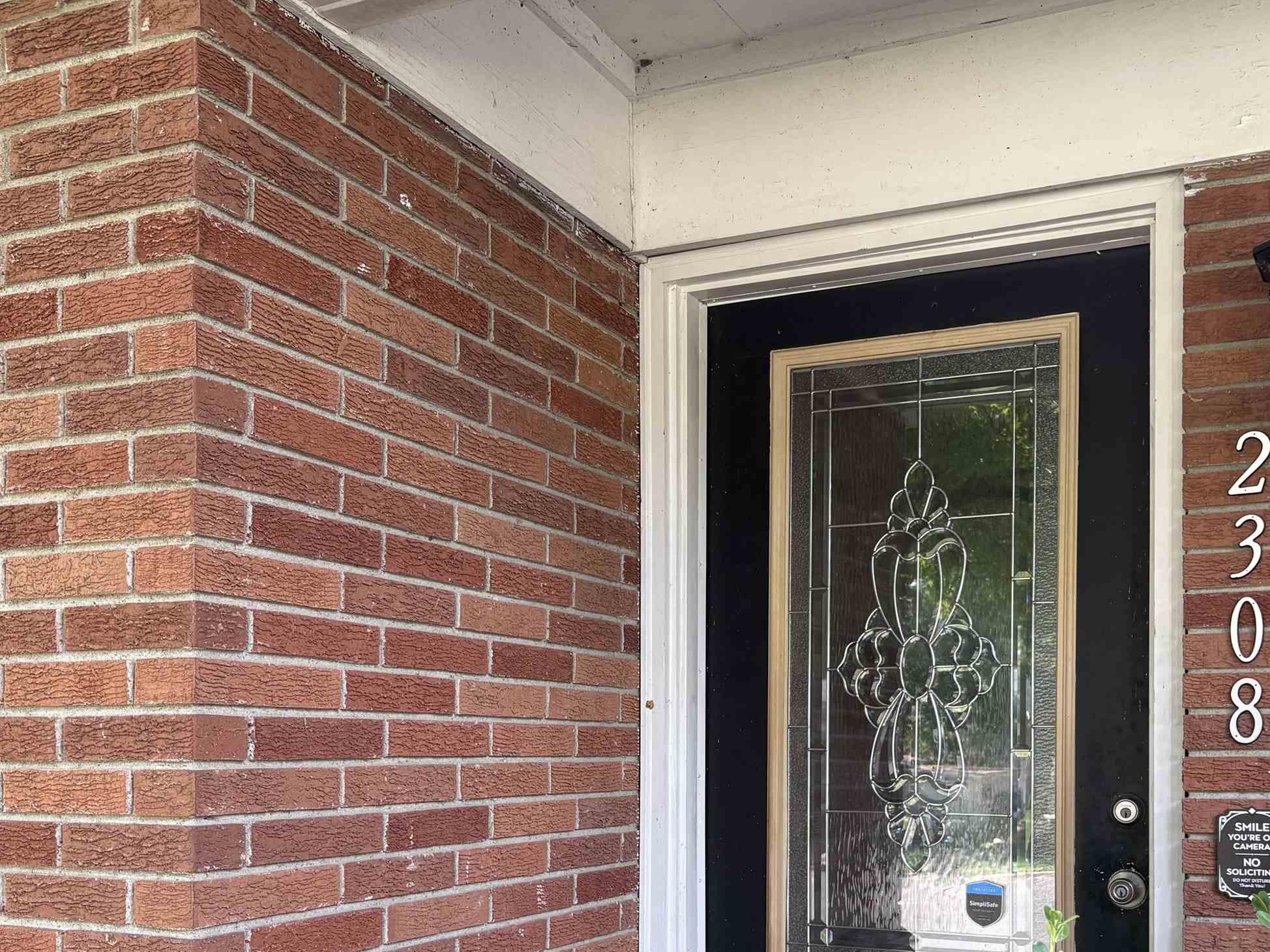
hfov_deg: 45.7
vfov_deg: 34.2
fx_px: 1504
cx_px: 678
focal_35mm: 41
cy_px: 740
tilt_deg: +0.8
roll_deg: +0.4
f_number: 1.6
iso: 80
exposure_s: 1/122
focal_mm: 5.96
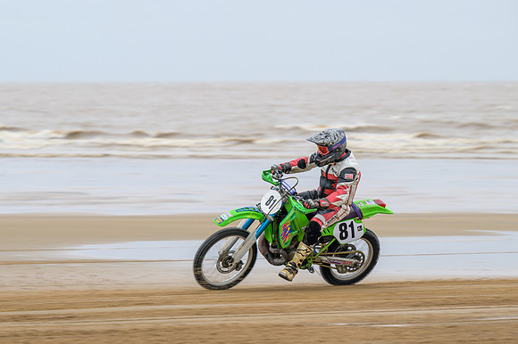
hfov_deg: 11.0
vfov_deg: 7.3
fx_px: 2690
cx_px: 259
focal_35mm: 187
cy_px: 172
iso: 100
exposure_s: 1/250
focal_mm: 125
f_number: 4
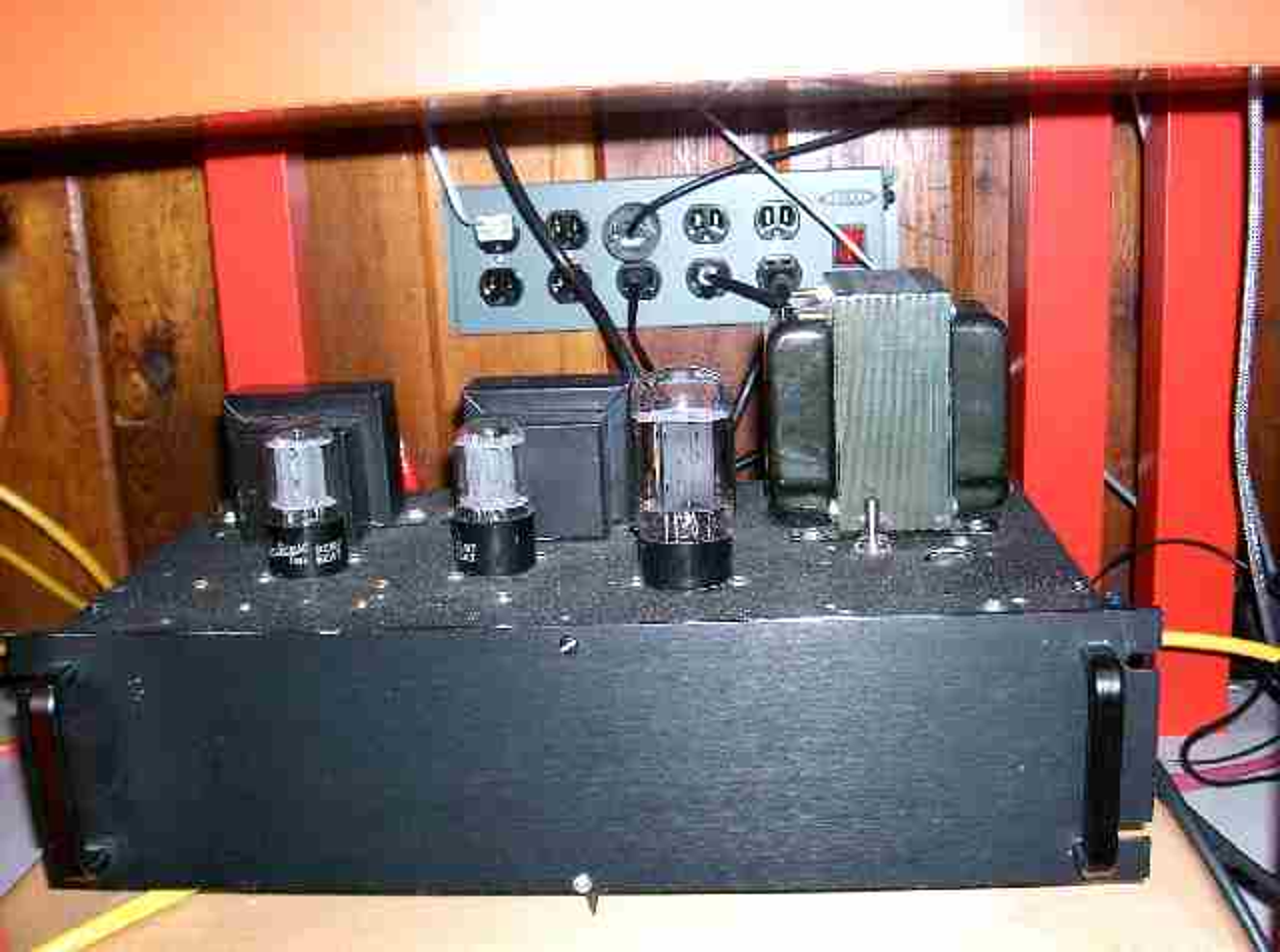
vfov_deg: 36.6
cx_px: 640
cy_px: 476
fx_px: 1438
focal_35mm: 39
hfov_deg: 48.0
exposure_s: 1/50
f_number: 4.8
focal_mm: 8
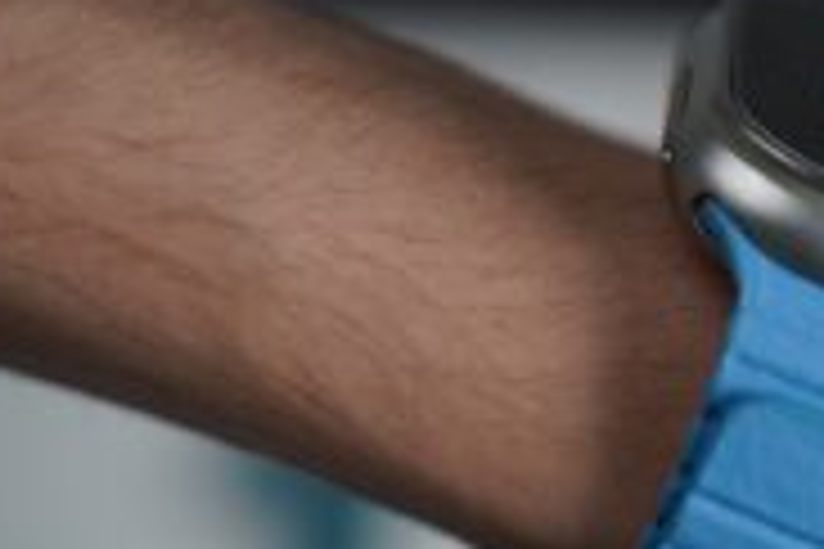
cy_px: 331
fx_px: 3158
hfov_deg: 14.7
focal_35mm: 138
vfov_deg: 9.9
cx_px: 765
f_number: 3.5
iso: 1250
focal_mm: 63
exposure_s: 1/125
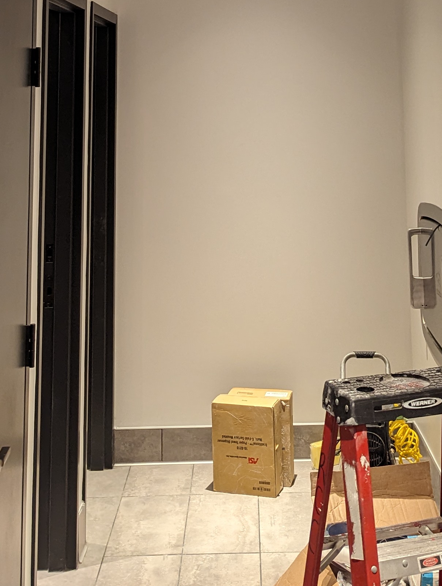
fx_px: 1036
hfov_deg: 24.0
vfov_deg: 28.9
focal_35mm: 61
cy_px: -45
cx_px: 281
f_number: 1.85
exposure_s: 1/43.8
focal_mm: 6.81
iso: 264
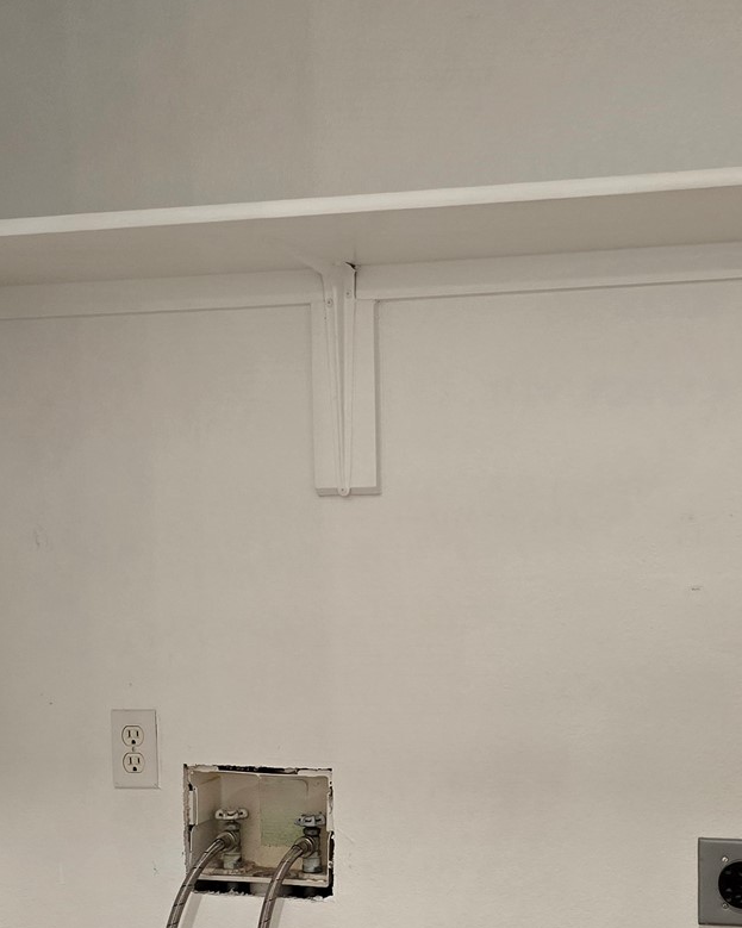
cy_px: 667
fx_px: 1620
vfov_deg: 31.5
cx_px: 361
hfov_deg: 25.8
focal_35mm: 59
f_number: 1.7
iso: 320
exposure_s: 1/120
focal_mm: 6.3
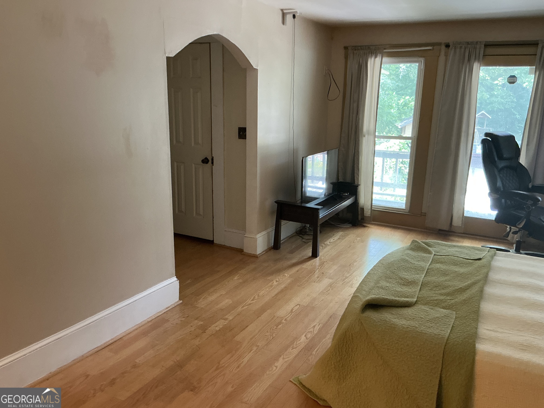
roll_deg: -0.7
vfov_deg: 49.7
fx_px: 440
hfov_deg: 63.4
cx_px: 272
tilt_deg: -13.2
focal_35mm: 28
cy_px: 204
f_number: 1.8
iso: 160
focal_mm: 3
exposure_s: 1/60
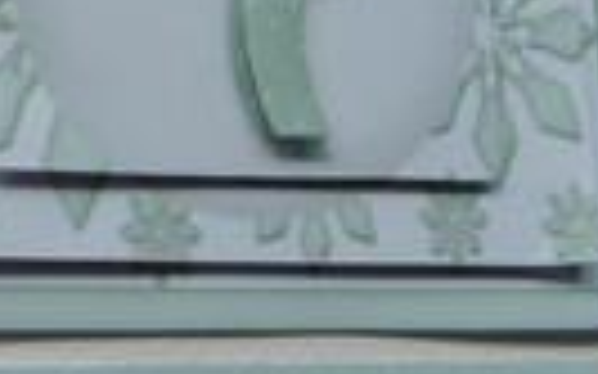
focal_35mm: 126
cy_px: -18
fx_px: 2053
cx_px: -265
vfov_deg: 10.3
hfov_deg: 15.4
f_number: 2.8
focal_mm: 5.8
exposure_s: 1/250
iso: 50
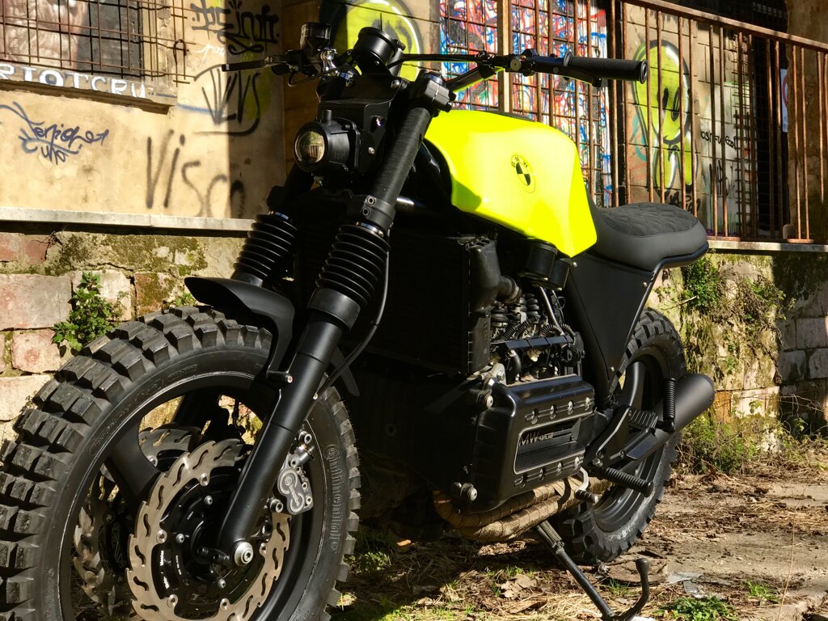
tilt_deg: -0.6
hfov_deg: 33.8
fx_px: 1363
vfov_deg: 25.7
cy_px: 310
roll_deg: +0.8
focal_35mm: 57
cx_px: 414
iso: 20
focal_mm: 6.6
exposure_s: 1/584
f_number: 2.8
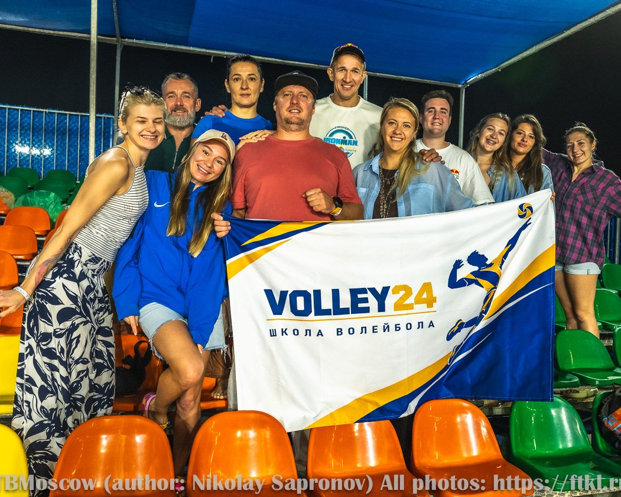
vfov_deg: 45.8
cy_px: 248
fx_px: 588
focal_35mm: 32
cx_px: 324
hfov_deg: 55.6
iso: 2500
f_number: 4
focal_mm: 28
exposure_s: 1/320
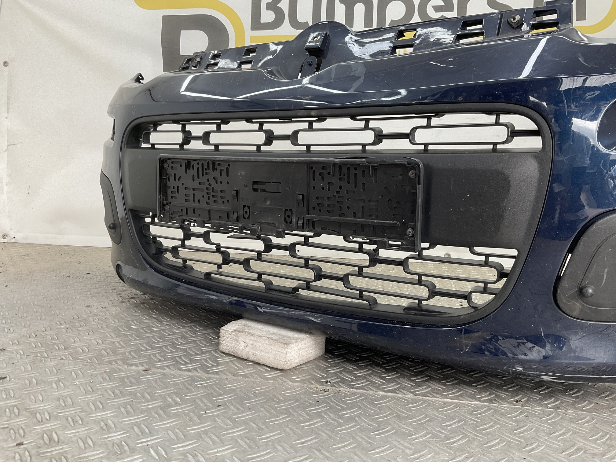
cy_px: 231
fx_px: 516
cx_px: 308
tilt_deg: -7.1
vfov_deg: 48.2
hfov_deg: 61.7
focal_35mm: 29
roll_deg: -2.1
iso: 25
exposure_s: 1/100
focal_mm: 3
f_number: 1.8
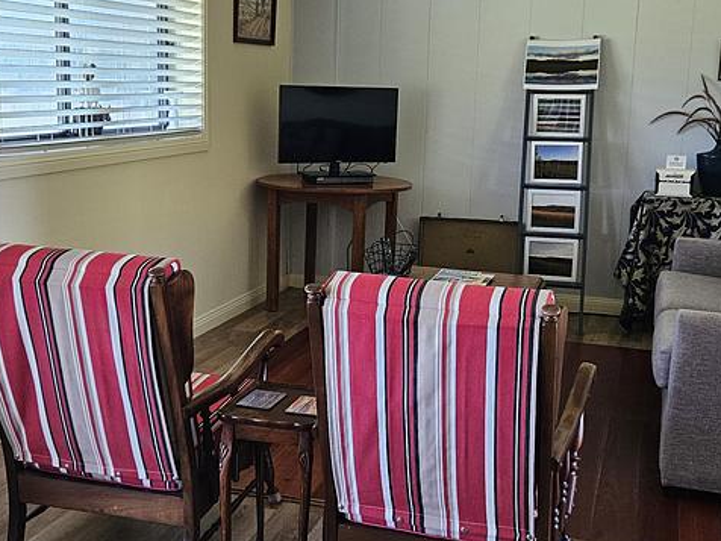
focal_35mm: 30
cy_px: 252
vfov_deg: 46.8
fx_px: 625
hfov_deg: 60.0
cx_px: 350
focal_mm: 5.4
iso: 250
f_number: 1.8
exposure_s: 1/100
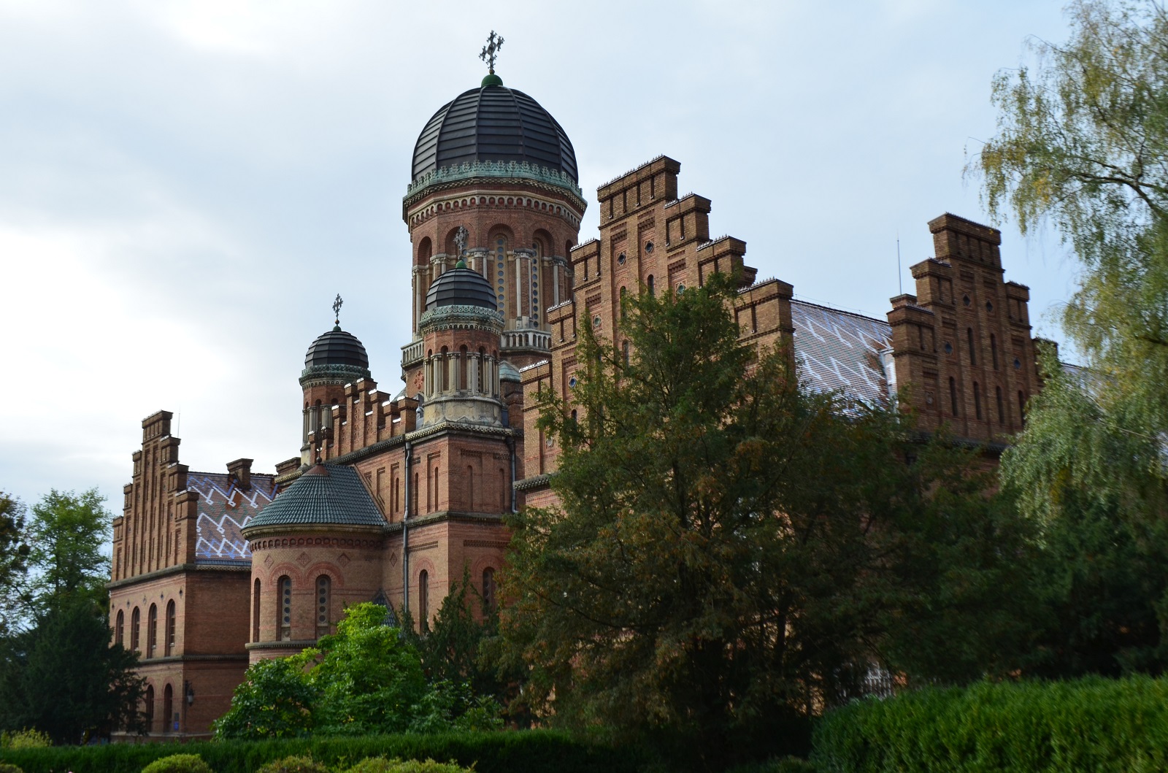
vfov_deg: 34.0
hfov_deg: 49.7
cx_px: 584
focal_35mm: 39
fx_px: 1262
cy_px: 386
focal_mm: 26
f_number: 11
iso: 200
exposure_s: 1/125
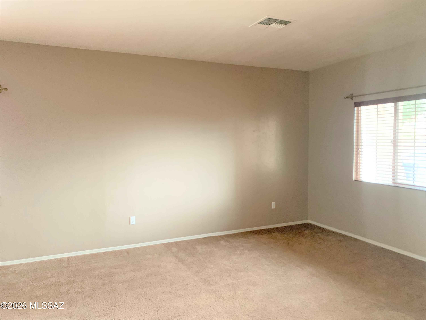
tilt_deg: -2.6
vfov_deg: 53.1
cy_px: 160
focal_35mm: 26
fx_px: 320
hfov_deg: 67.3
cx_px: 213
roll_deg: -0.5
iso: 400
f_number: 1.8
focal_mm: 4.25
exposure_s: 1/33
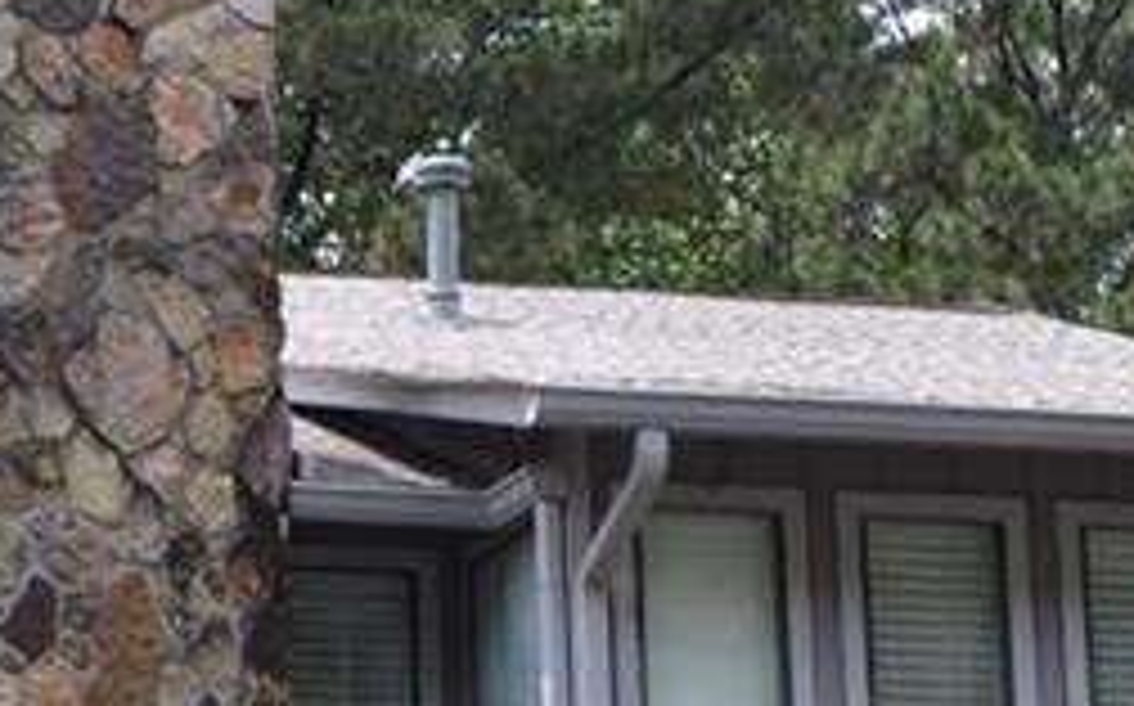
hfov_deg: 18.0
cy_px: 693
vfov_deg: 11.6
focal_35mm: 112
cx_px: -104
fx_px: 3458
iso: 100
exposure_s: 1/160
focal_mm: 18
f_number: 6.3
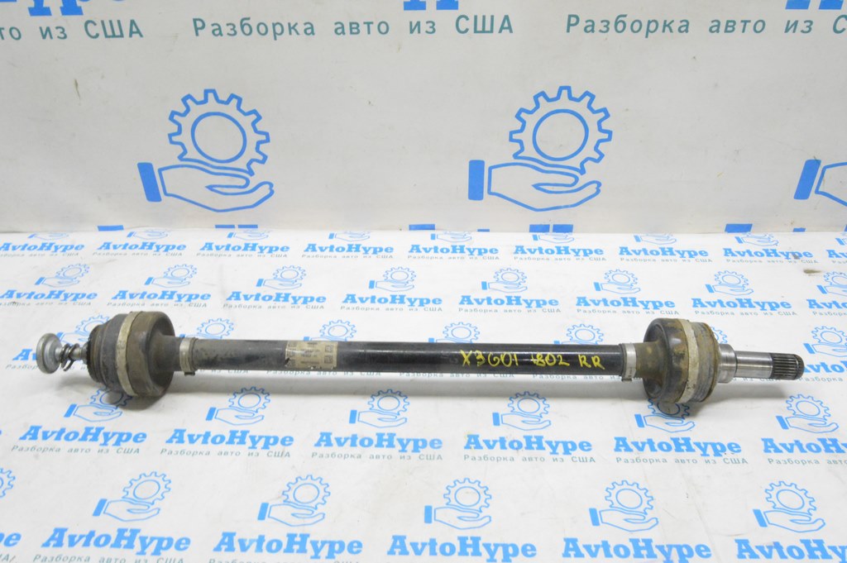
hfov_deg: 62.0
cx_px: 424
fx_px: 705
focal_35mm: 30
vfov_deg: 43.5
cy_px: 282
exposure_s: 1/15
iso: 6400
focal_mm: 20
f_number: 20
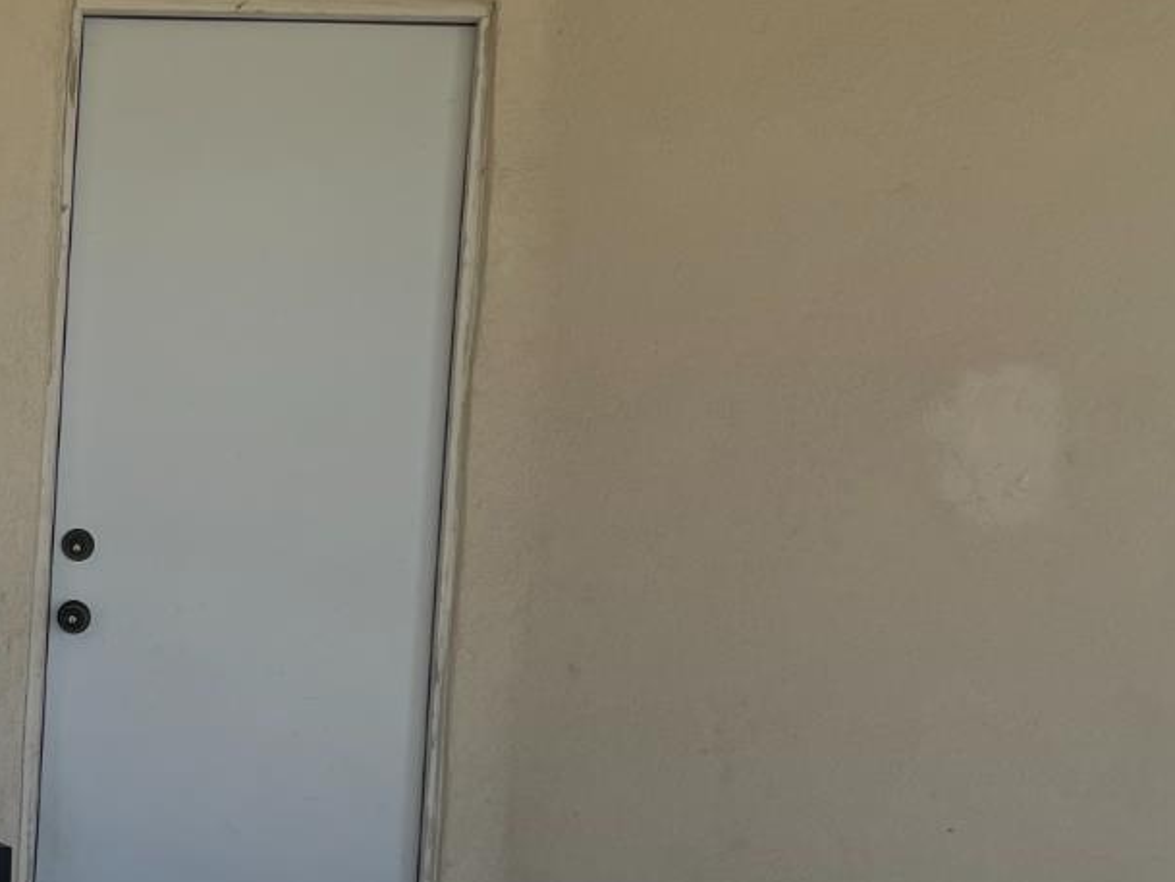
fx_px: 2173
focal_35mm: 64
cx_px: -87
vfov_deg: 22.9
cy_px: 576
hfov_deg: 27.9
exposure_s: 1/801
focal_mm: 4.2
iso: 32
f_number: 1.6
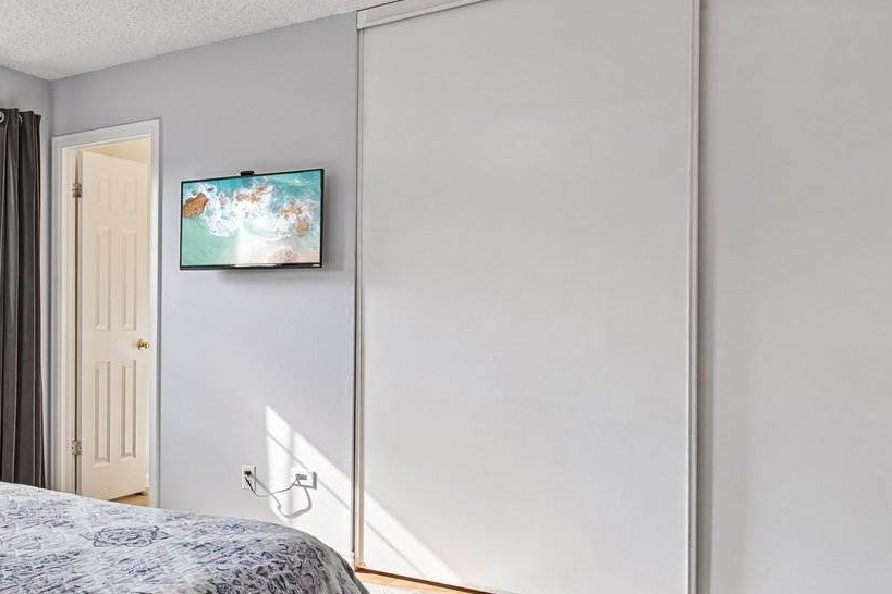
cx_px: 84
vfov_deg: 37.8
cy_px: 310
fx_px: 867
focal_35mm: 35
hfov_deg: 48.5
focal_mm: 14
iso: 64
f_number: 8
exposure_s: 1/20
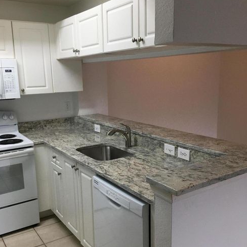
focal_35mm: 35
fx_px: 283
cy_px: 137
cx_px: 122
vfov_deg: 47.1
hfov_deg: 47.2
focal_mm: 4.15
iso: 40
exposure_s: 1/30
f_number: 2.2
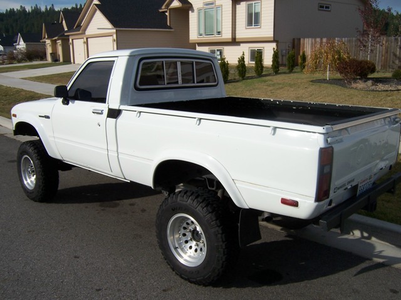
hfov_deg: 55.4
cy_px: 150
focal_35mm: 33
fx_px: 382
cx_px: 200
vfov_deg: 42.9
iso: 80
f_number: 4
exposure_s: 1/1000
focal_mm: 5.5
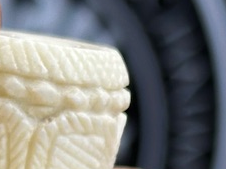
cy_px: 340
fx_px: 1774
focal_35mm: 272
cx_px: 249
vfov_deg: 5.3
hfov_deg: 7.2
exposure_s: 1/197
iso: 50
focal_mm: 6.86
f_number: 1.78
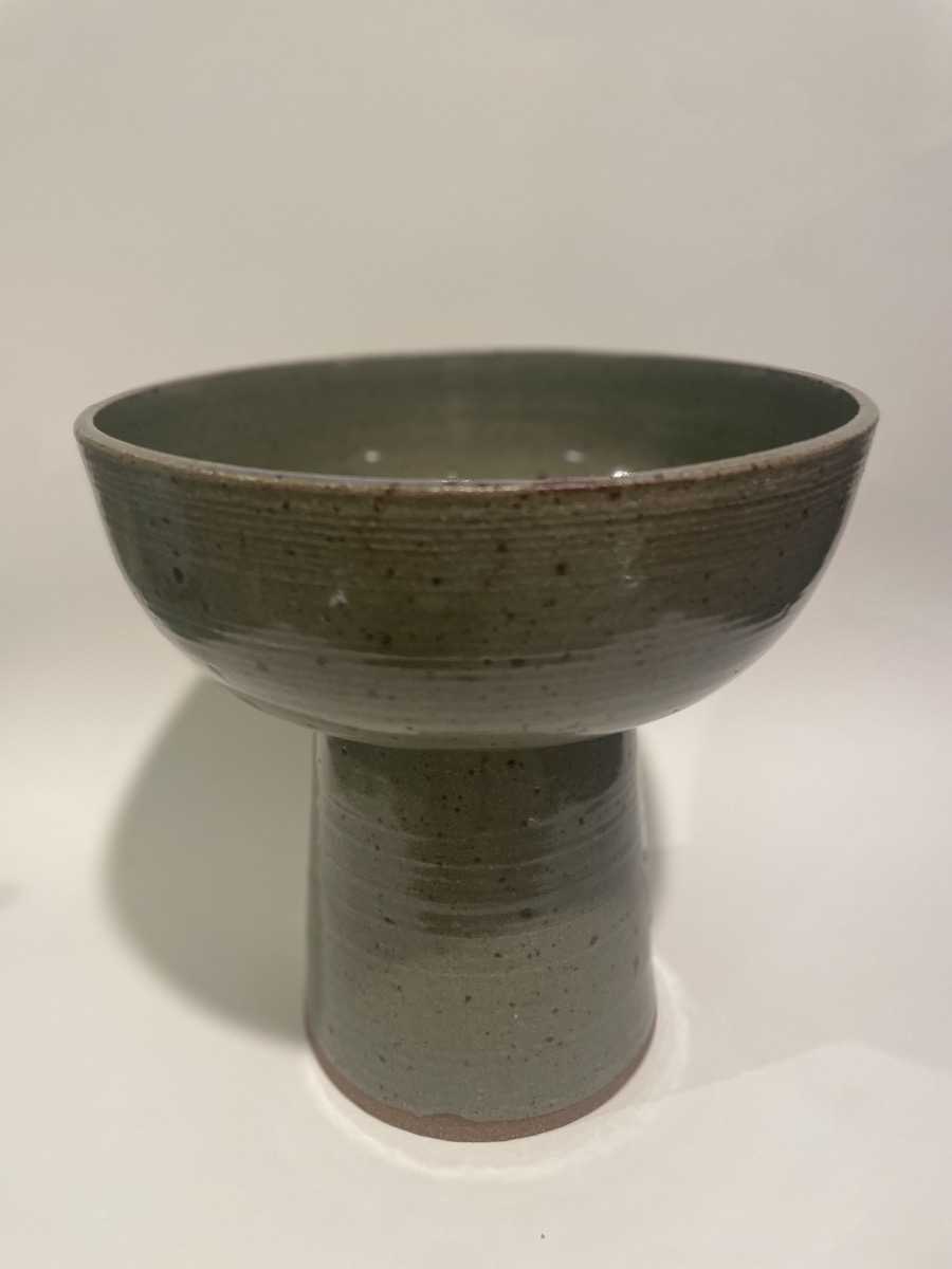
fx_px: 953
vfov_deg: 67.3
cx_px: 476
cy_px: 634
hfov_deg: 53.1
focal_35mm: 26
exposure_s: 1/60
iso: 100
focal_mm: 4.2
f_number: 1.6
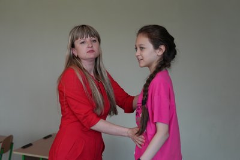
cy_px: 80
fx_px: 460
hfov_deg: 29.2
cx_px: 120
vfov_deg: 19.7
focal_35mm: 69
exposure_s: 1/160
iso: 2500
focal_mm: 69
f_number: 4
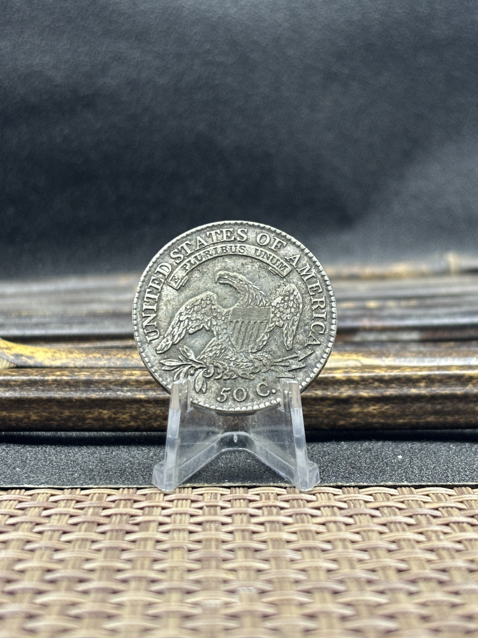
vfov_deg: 36.8
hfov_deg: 28.0
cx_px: 239
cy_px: 319
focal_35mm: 52
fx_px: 957
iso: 160
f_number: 1.6
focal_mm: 5.96
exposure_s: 1/60
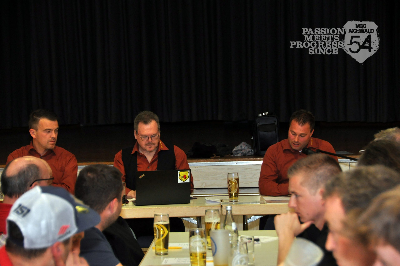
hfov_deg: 16.7
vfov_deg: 11.1
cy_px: 133
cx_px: 200
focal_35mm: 123
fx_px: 1365
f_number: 5
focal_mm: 82
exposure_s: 1/60
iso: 800
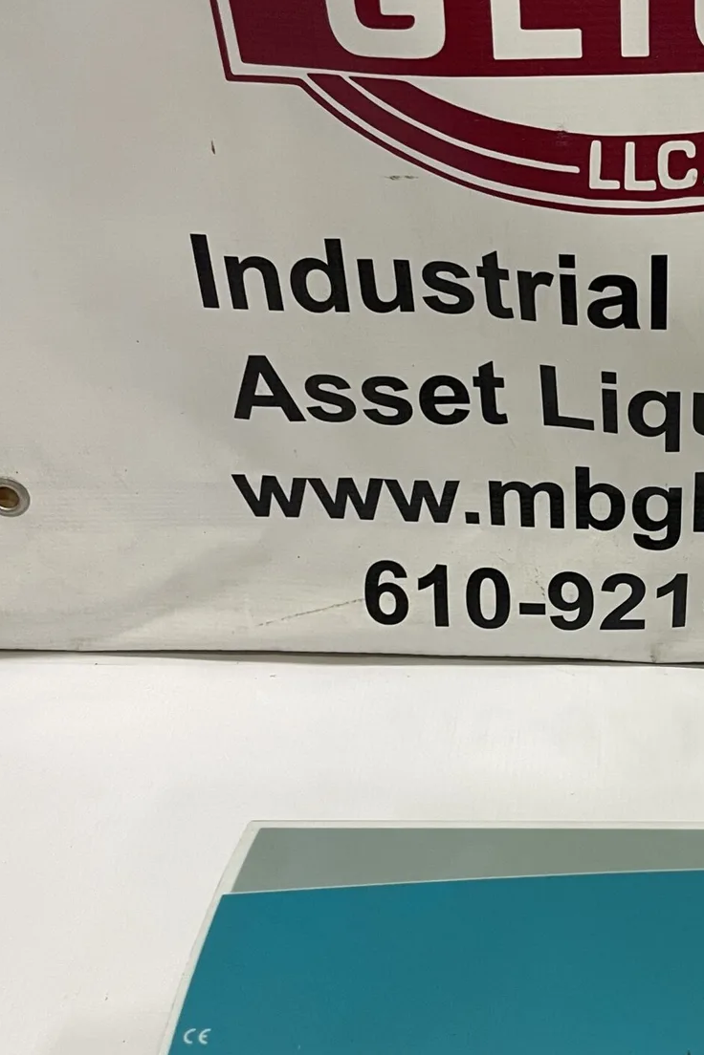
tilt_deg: -38.0
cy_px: 680
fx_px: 1437
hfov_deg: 26.4
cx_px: 670
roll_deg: -1.5
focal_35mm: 49
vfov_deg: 40.0
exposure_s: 1/60
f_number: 1.6
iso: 100
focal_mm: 4.2
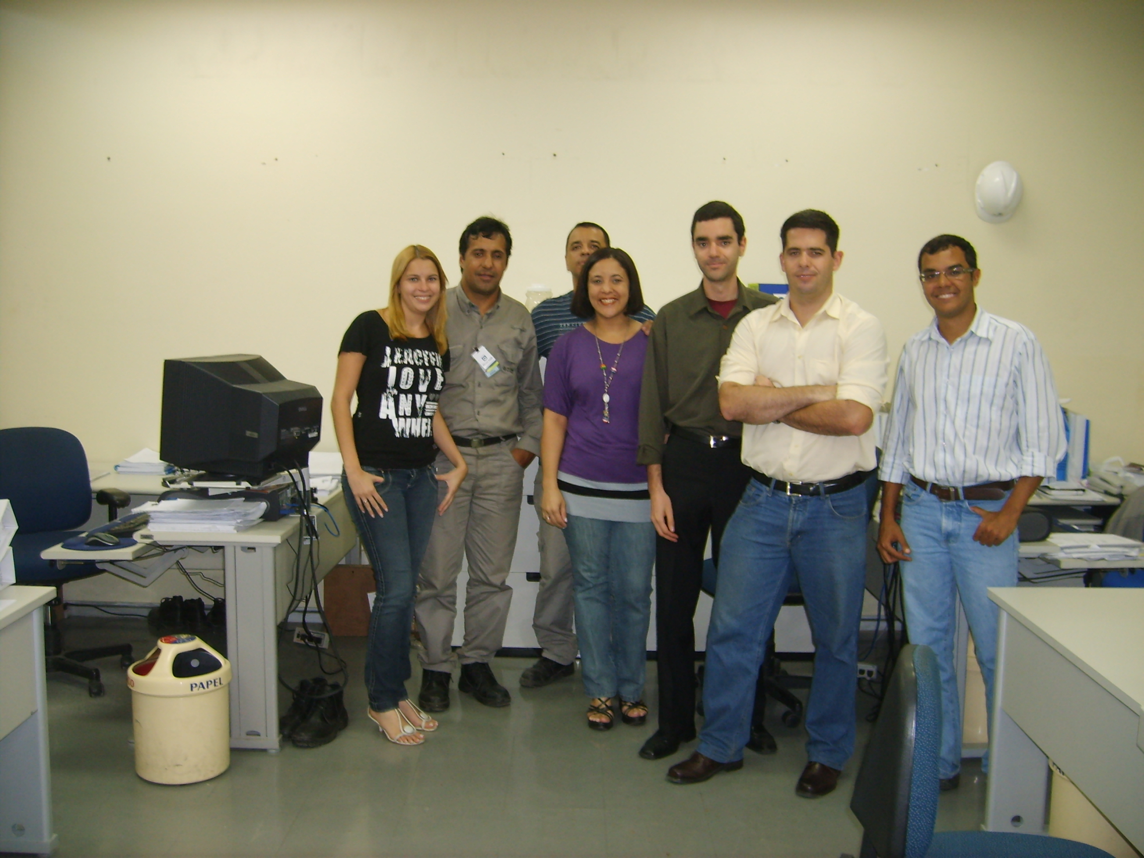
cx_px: 572
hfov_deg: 52.6
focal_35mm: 35
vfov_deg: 40.7
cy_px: 429
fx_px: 1157
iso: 113
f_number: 2.8
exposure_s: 1/30
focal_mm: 5.8
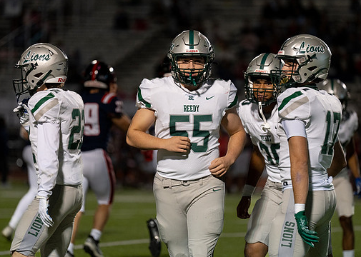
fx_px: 2510
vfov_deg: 5.9
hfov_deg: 8.2
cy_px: 123
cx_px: 183
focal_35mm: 245
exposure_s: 1/1000
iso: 1600
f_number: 2.8
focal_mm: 200
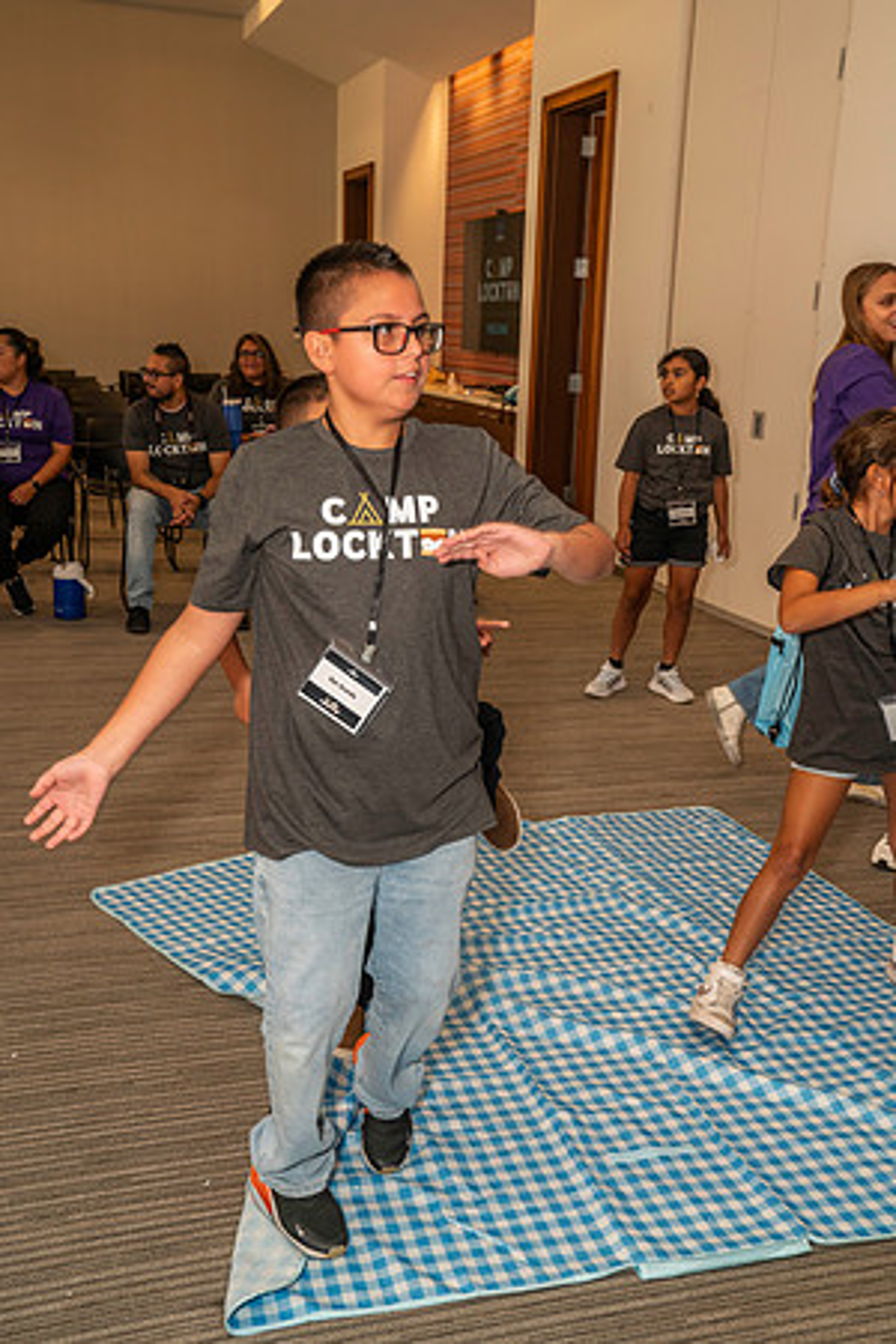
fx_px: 1419
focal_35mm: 38
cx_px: 448
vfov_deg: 50.7
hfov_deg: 35.1
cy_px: 672
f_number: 5.6
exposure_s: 1/200
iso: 1600
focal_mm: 38
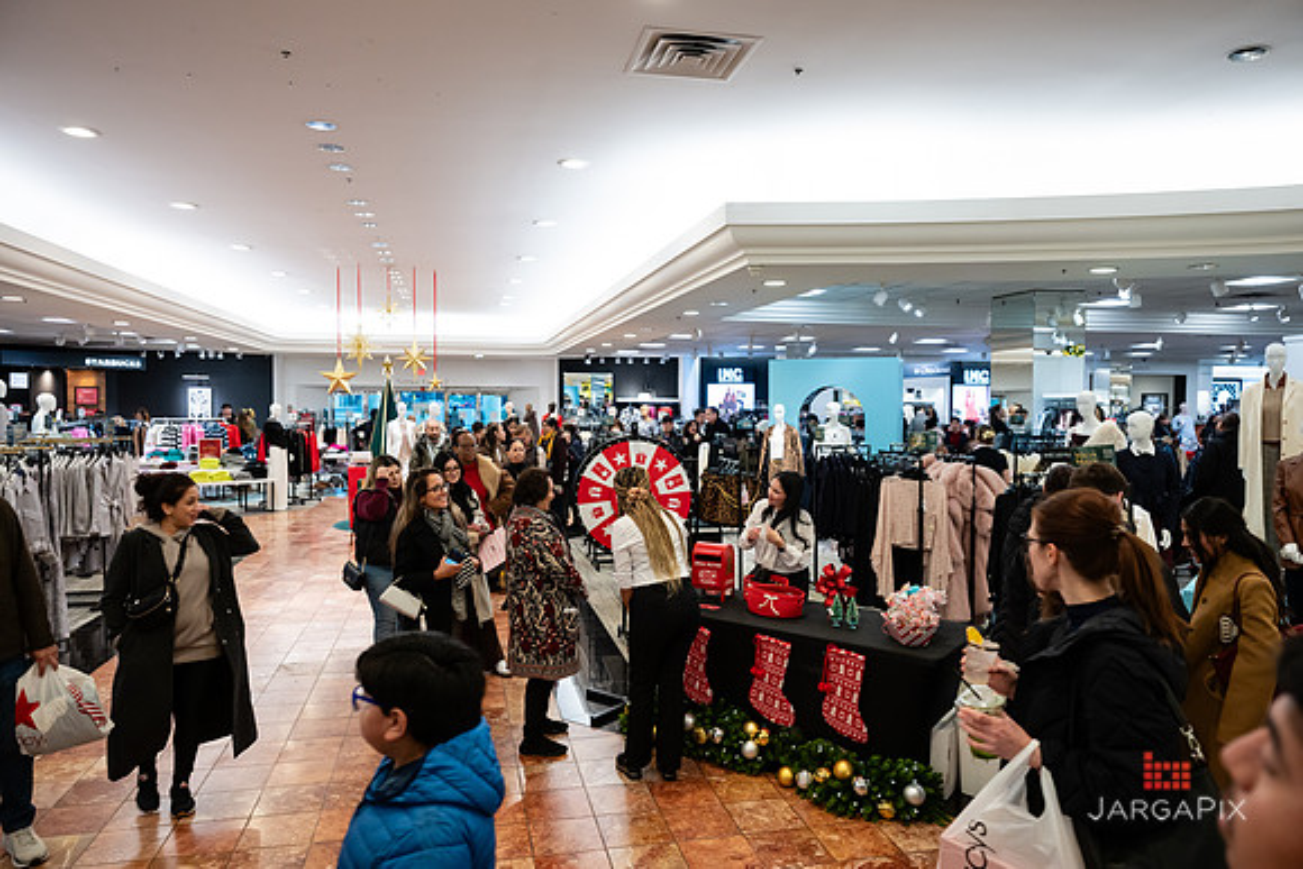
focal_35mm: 24
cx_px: 652
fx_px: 870
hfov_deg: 73.7
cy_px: 434
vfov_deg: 53.1
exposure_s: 1/200
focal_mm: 24
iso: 1000
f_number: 3.2
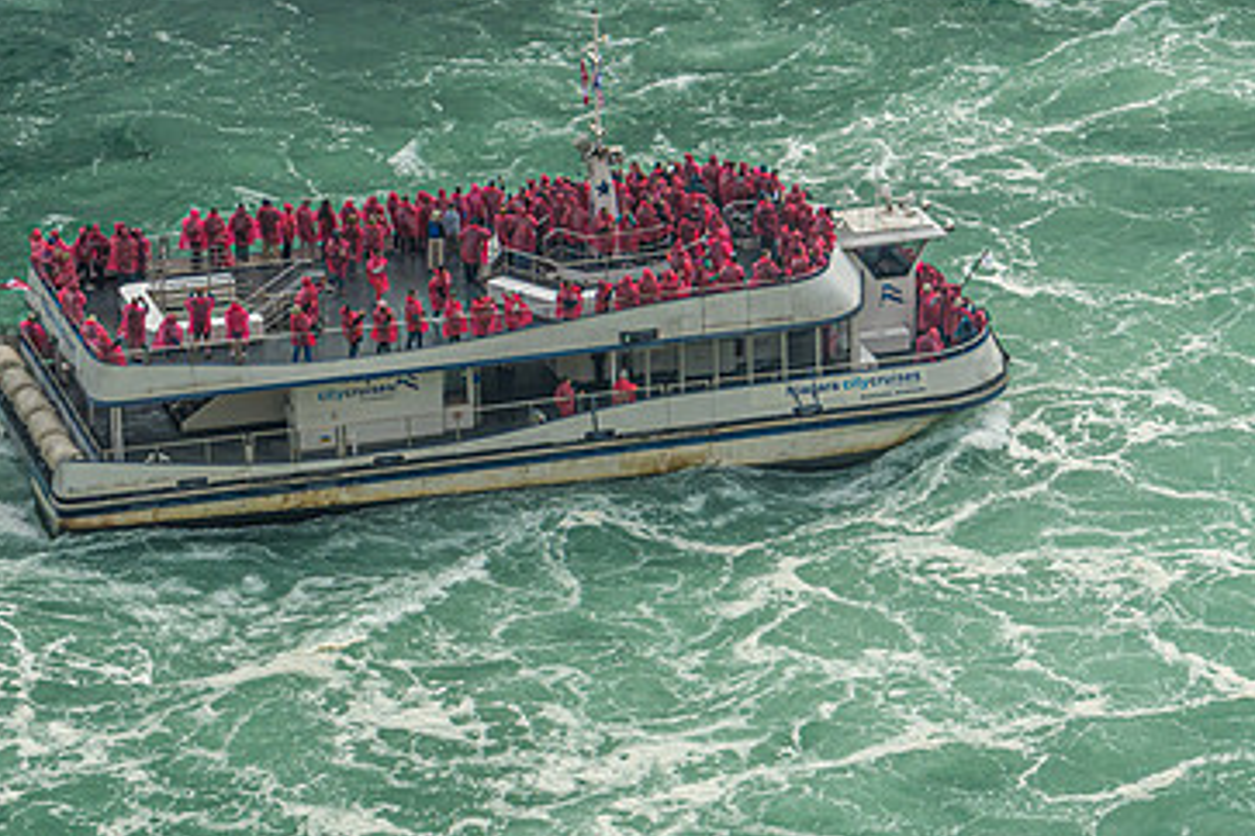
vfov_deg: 7.6
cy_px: 454
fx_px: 6275
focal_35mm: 180
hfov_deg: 11.4
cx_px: 519
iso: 400
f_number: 5.6
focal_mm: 75
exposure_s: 1/800
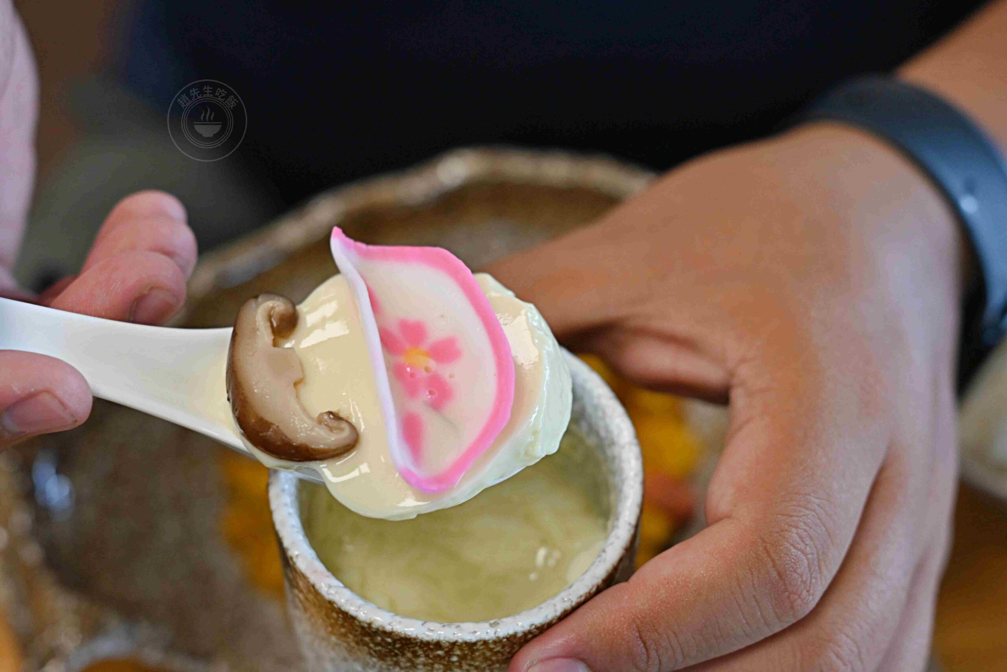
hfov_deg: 27.0
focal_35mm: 75
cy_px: 336
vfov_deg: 18.2
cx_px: 504
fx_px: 2098
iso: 450
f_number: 3.2
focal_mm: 50
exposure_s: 1/200
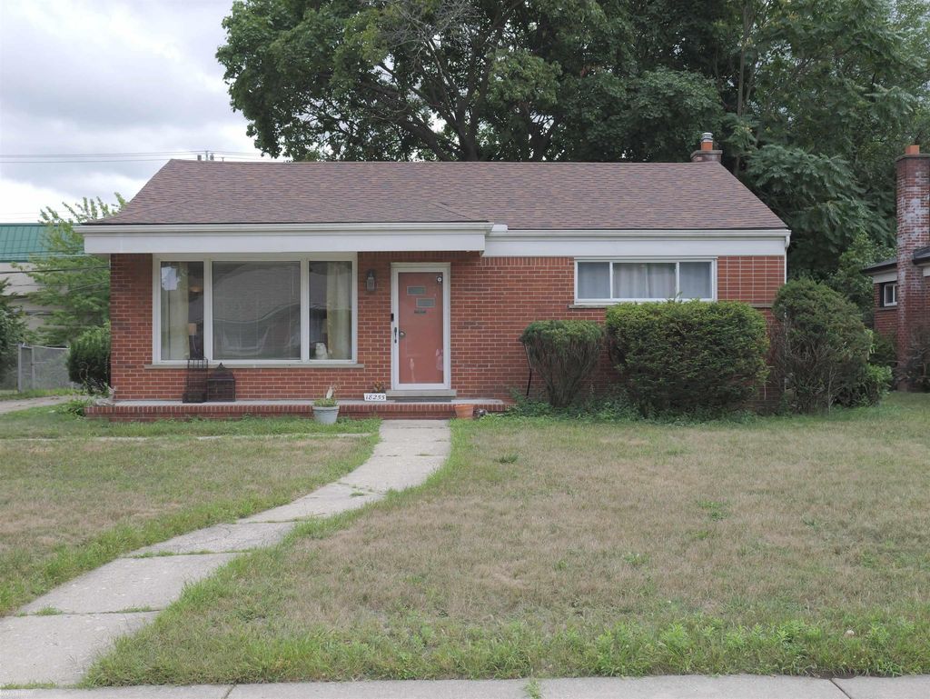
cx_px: 465
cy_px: 350
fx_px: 1129
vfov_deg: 34.4
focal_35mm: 42
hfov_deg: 44.8
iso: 400
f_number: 4.5
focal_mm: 21
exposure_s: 1/1000
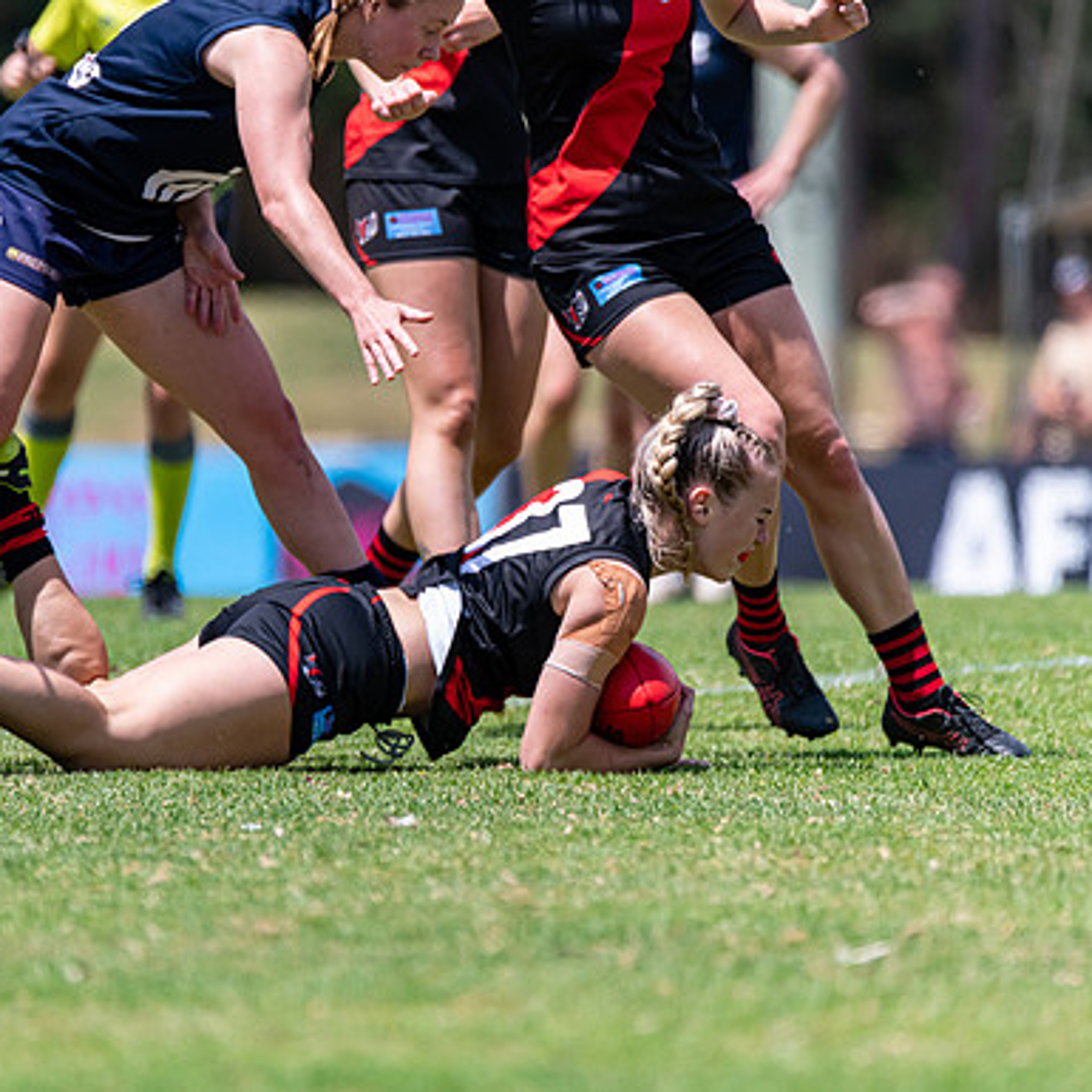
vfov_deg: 2.3
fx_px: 27446
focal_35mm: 769
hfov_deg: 2.3
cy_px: 546
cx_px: 374
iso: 800
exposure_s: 1/2500
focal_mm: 600
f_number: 6.3
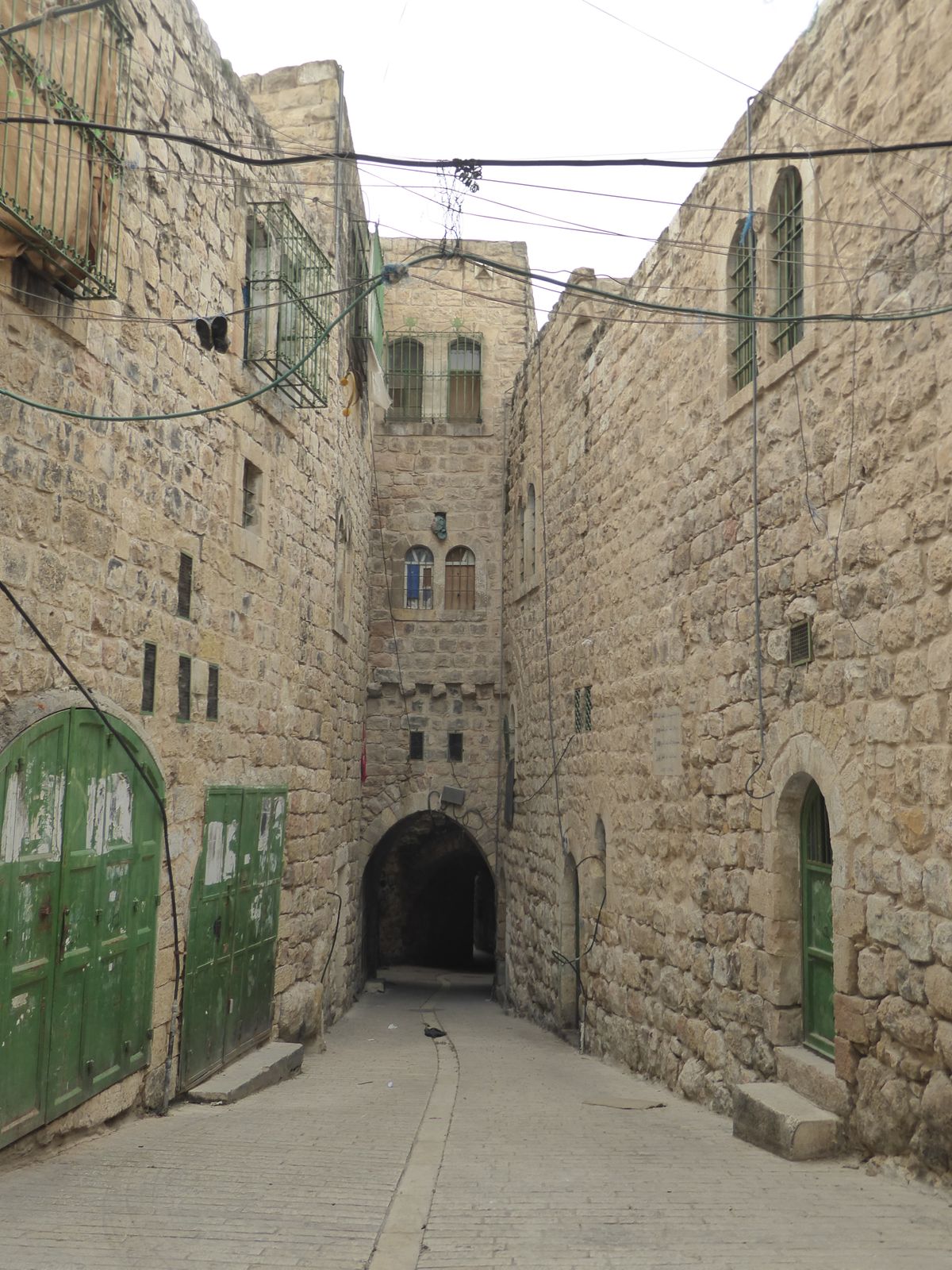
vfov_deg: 54.0
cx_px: 476
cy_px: 635
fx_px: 1247
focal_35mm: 34
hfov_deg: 41.8
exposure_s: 1/200
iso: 160
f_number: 3.6
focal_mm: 5.8
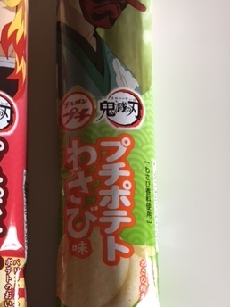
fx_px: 478
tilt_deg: -77.8
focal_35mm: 54
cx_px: 56
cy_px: 219
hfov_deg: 26.7
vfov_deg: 35.0
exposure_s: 1/30
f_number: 2.2
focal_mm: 4.15
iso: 64
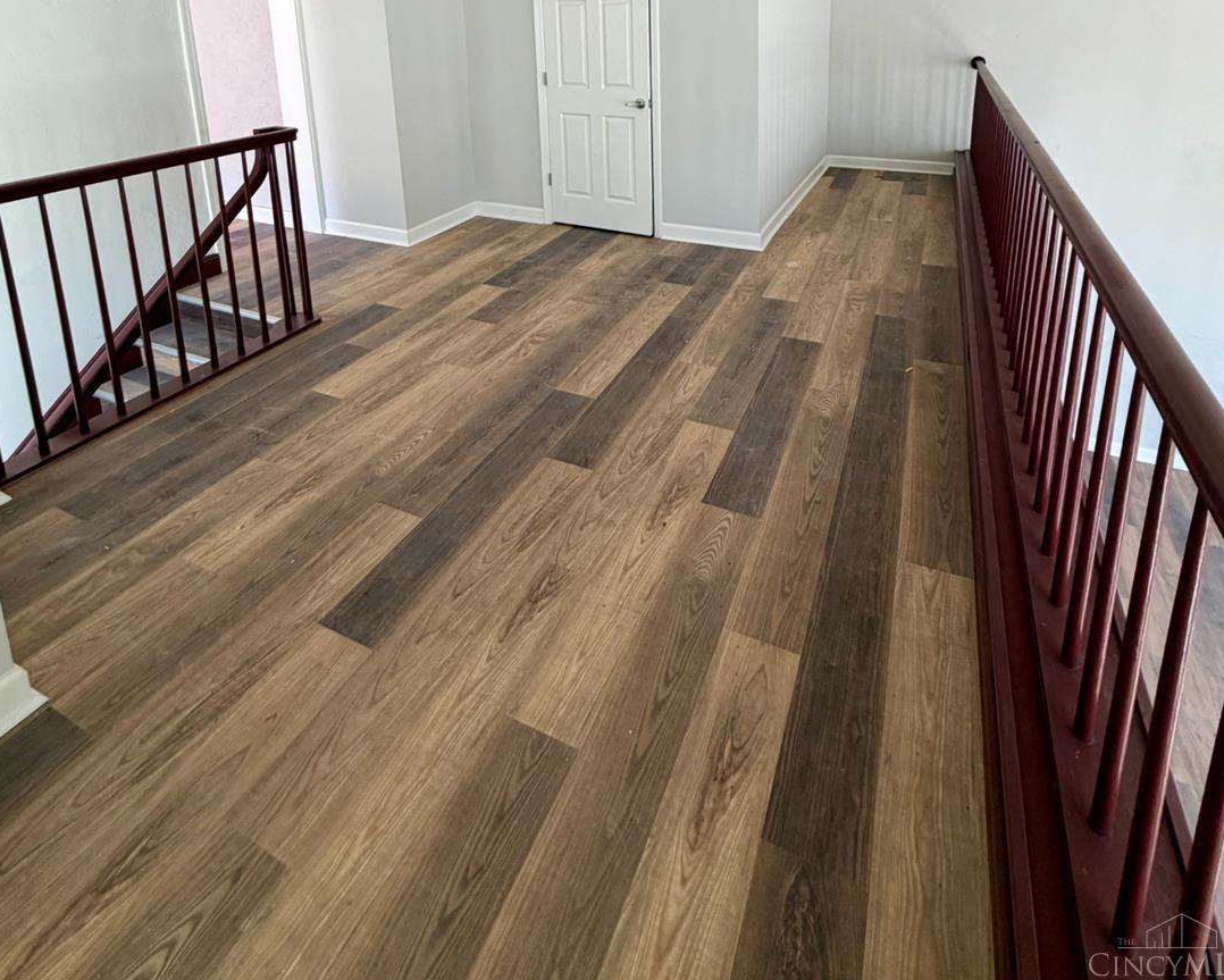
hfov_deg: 83.3
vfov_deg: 62.7
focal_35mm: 19
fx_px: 688
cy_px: 153
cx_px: 624
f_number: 2.2
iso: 125
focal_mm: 2.22
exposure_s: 1/121
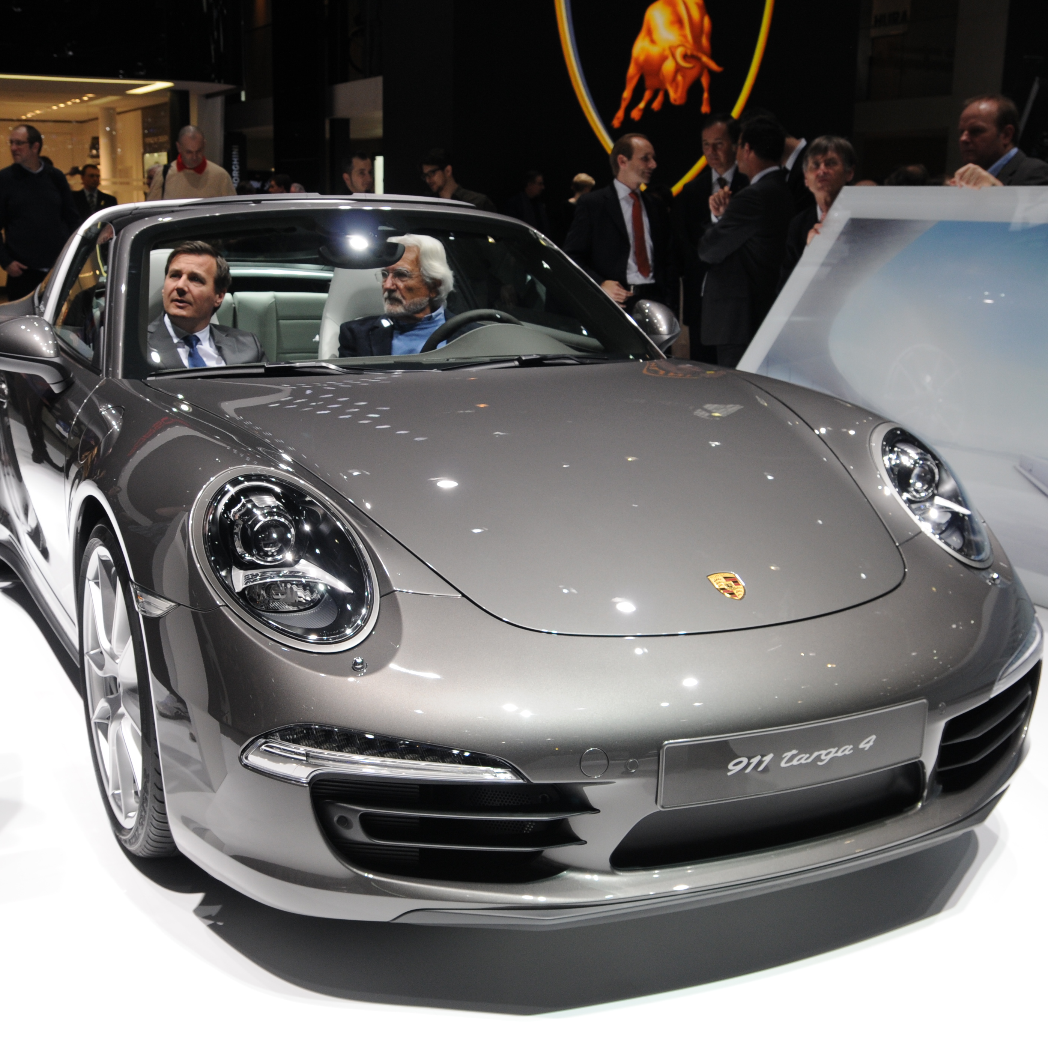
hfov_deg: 39.1
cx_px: 449
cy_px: 516
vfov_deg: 39.2
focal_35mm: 43
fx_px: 1473
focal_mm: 22
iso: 320
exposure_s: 1/250
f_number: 8
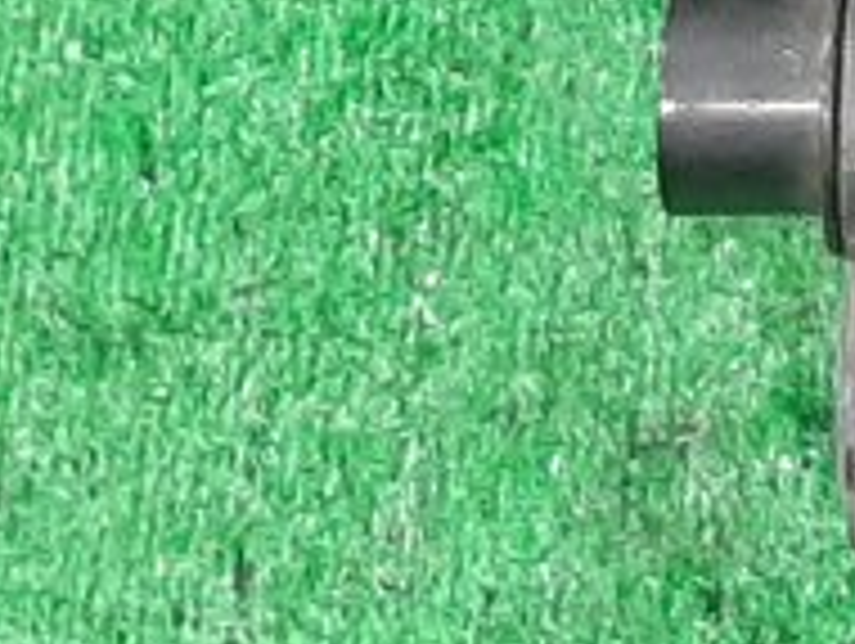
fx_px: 4872
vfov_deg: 7.2
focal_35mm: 197
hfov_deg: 8.8
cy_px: -712
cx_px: 2246
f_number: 1.7
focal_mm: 3.93
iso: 207
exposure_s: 1/50
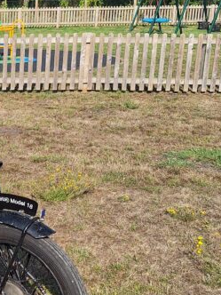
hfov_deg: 18.5
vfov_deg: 27.4
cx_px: -107
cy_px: 158
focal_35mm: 71
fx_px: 604
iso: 40
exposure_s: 1/2252
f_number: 1.8
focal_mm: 5.54
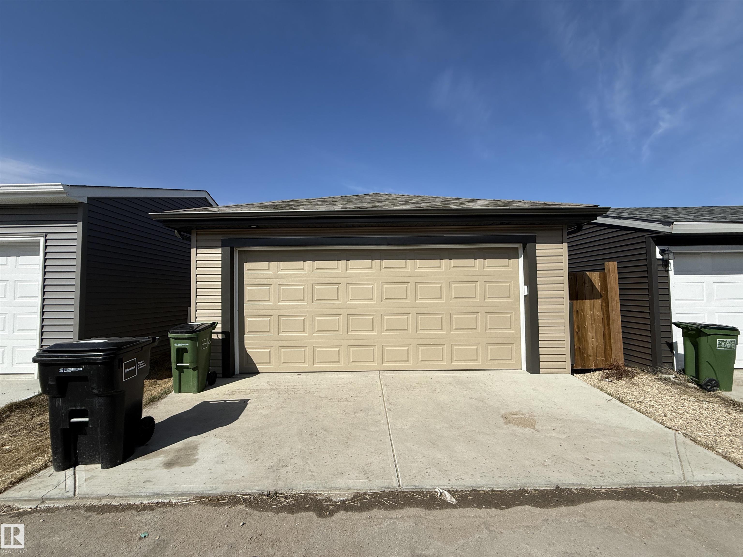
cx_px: 372
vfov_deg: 85.7
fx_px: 300
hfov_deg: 102.1
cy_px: 278
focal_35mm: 14
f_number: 2.2
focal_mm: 2.22
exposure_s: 1/5155
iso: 64
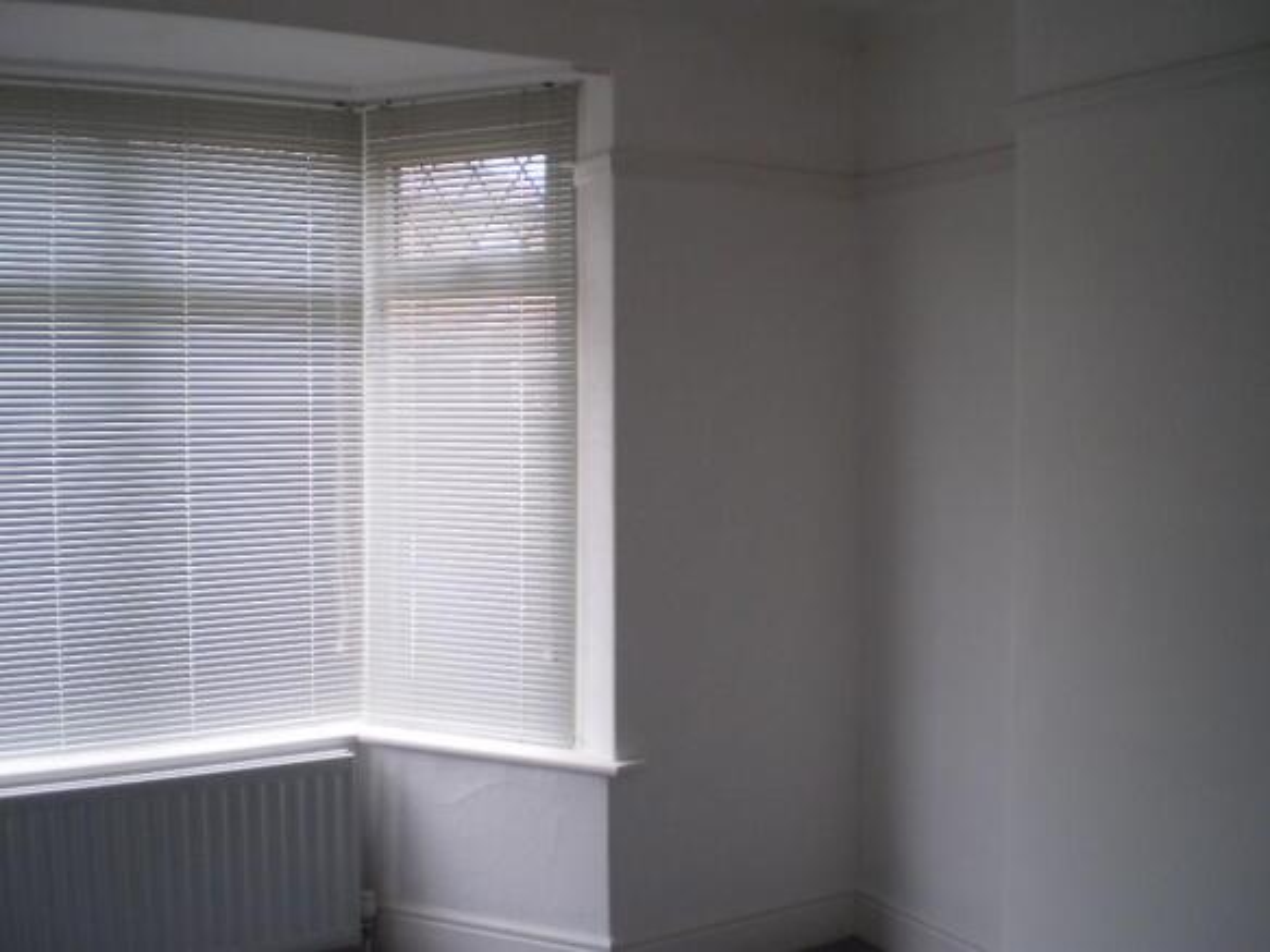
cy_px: 476
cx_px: 635
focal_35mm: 36
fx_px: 1321
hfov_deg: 51.4
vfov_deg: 39.6
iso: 100
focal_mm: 6.3
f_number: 3.1
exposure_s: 1/30
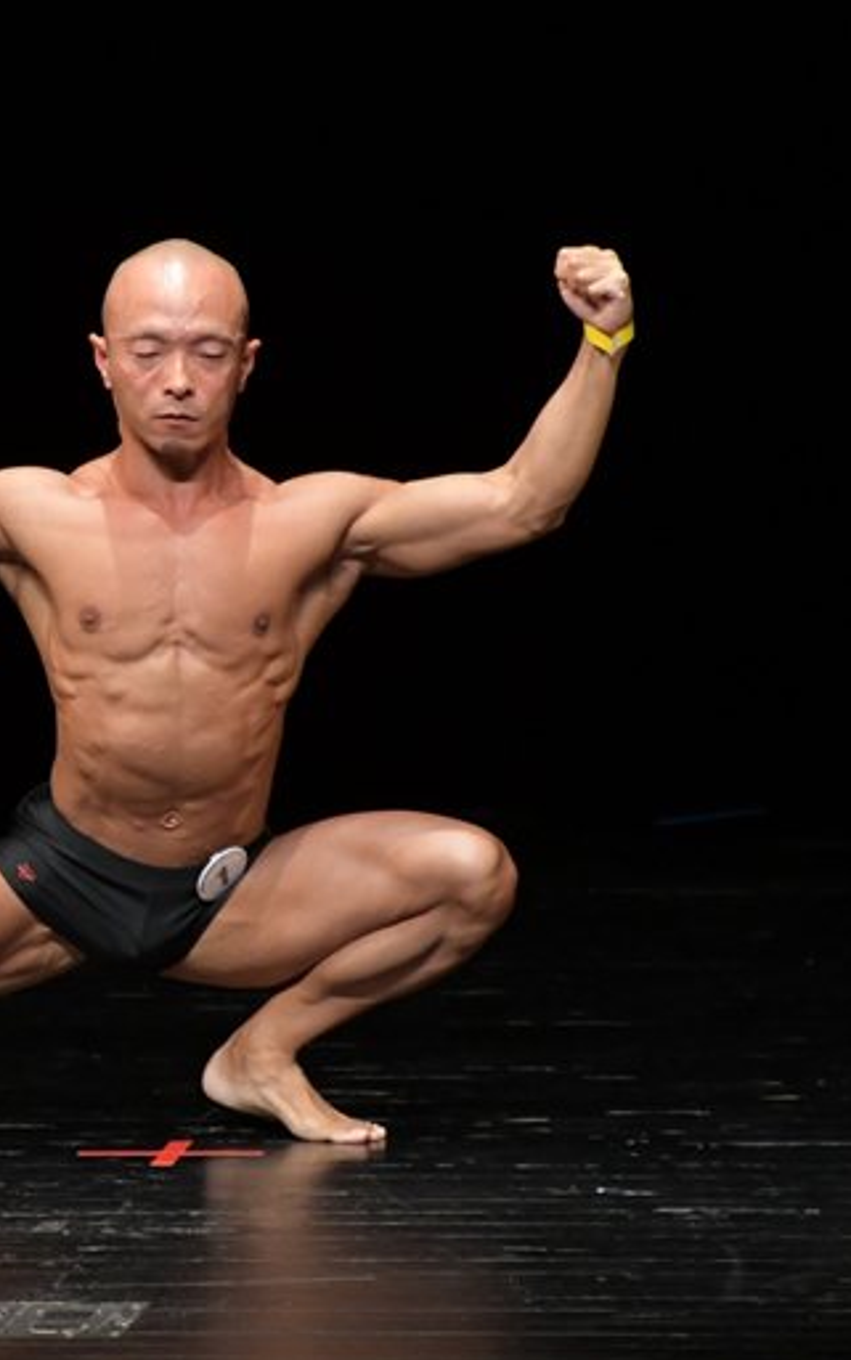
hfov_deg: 2.3
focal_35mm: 577
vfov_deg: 3.6
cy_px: 681
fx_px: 21393
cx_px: 4
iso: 3200
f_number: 5.6
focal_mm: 250
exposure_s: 1/400
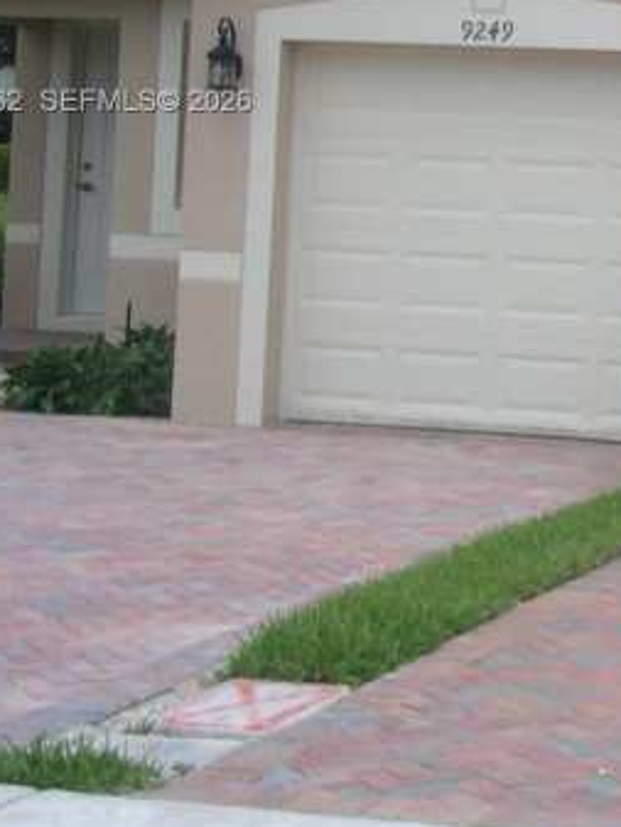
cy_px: 103
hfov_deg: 12.5
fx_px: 2725
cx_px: 852
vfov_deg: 17.0
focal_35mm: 114
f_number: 7.5
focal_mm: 7.5
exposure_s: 1/125
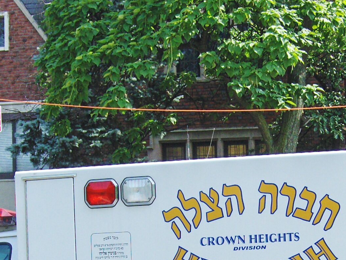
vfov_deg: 15.6
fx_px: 931
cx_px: 168
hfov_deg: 21.1
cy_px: 257
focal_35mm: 93
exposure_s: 1/366
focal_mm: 8.4
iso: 100
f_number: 4.4
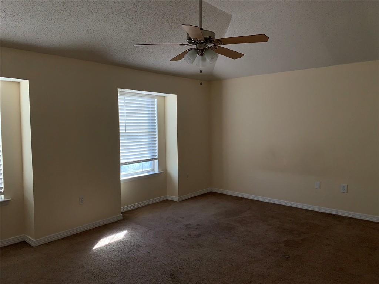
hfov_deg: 67.3
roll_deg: +1.3
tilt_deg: -3.4
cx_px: 190
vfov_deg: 53.1
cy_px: 142
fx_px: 285
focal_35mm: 26
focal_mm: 4.25
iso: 25
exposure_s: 1/142
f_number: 1.8
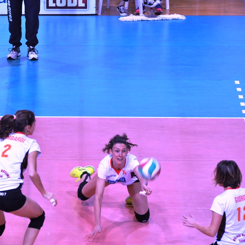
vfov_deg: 5.5
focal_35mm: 318
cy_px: 123
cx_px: 86
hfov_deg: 5.5
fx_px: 2543
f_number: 5
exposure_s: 1/250
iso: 800
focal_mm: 165
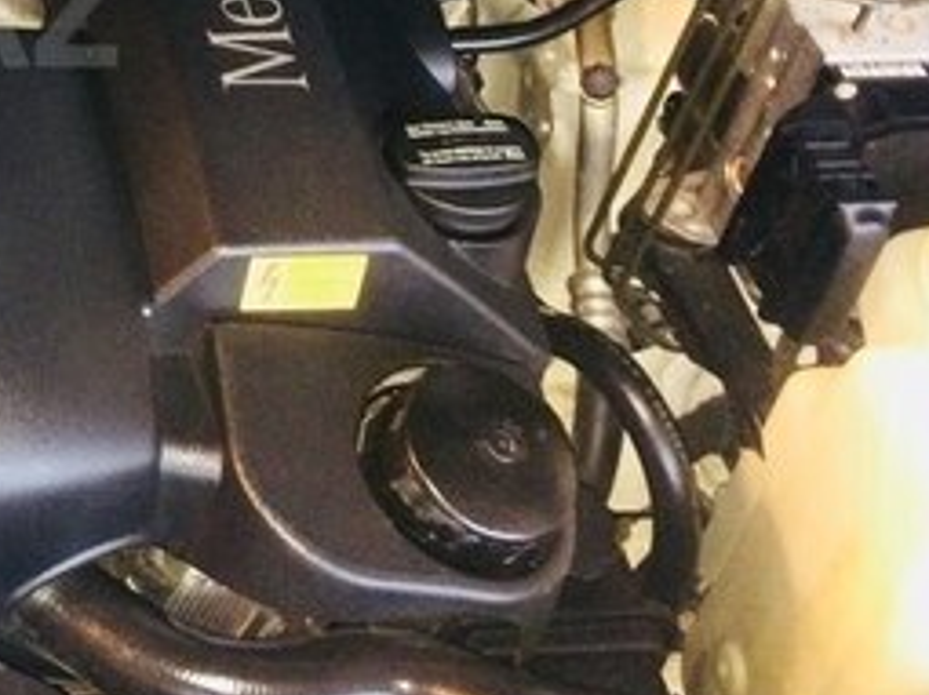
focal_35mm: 75
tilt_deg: -40.5
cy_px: 13
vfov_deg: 19.1
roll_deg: -1.2
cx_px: -255
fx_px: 2012
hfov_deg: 23.3
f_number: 2.2
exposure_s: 1/17
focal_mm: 4.15
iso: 250
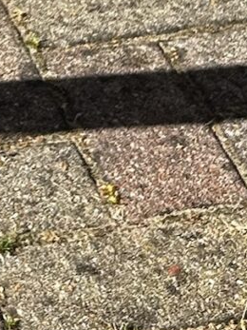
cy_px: -207
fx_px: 1828
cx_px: -212
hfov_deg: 7.5
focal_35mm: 192
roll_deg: +0.4
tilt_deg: -28.6
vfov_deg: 9.9
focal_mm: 5.7
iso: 50
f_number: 1.5
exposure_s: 1/1972
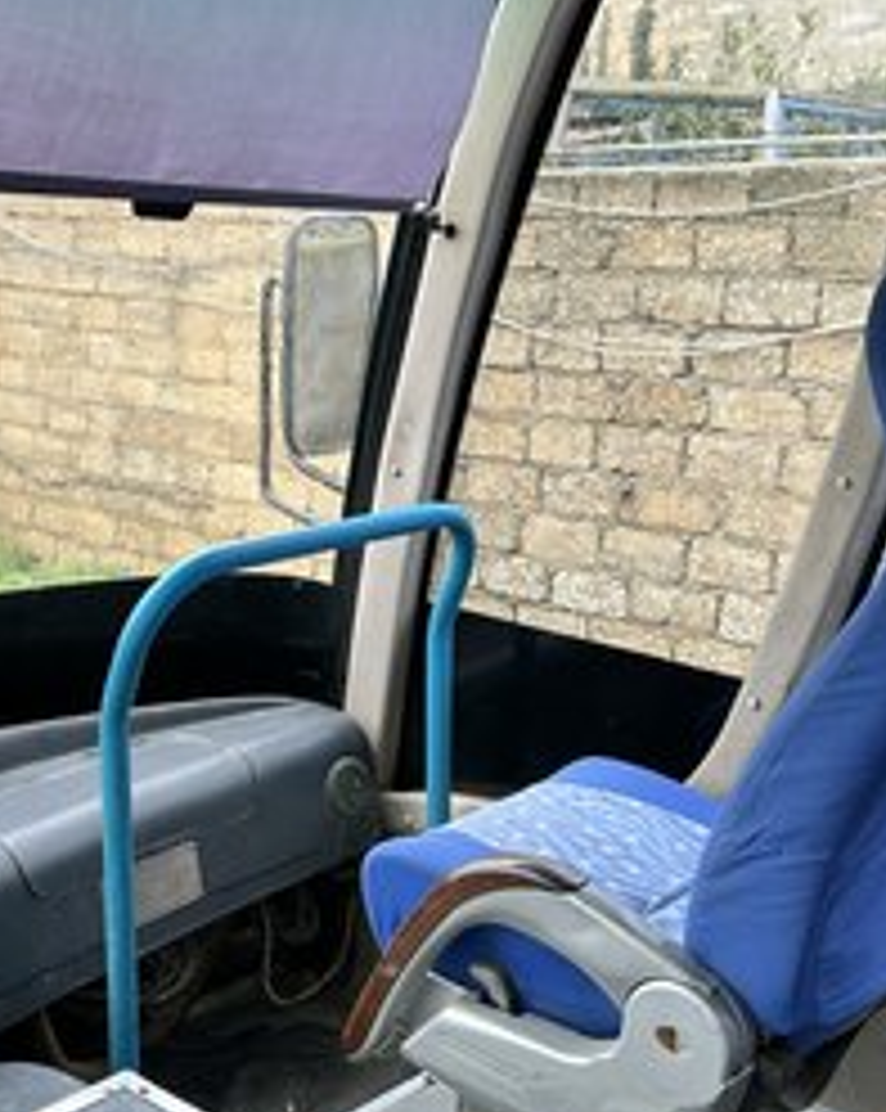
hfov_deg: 38.6
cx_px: 283
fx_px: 1248
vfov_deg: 47.9
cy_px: 630
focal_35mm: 38
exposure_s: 1/121
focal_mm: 6.86
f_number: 1.78
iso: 80
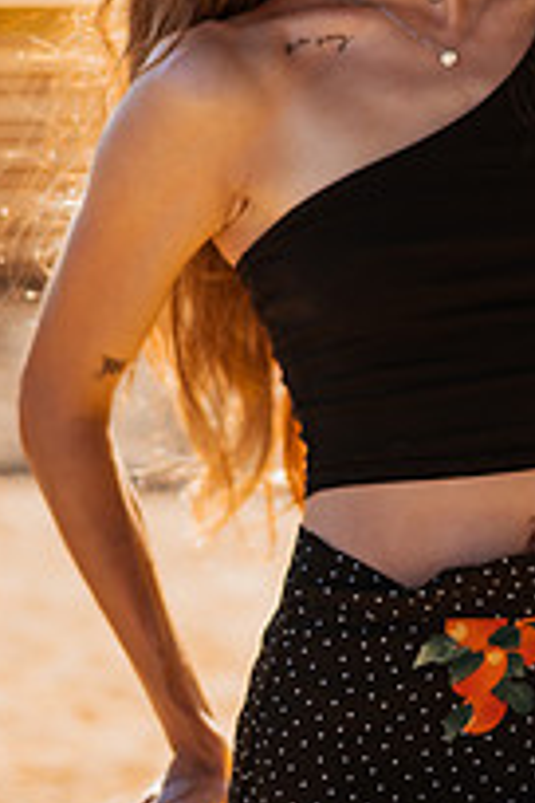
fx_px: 2853
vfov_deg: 15.9
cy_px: 205
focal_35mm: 128
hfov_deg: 10.7
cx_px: 378
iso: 50
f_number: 1.4
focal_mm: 58
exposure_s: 1/1250
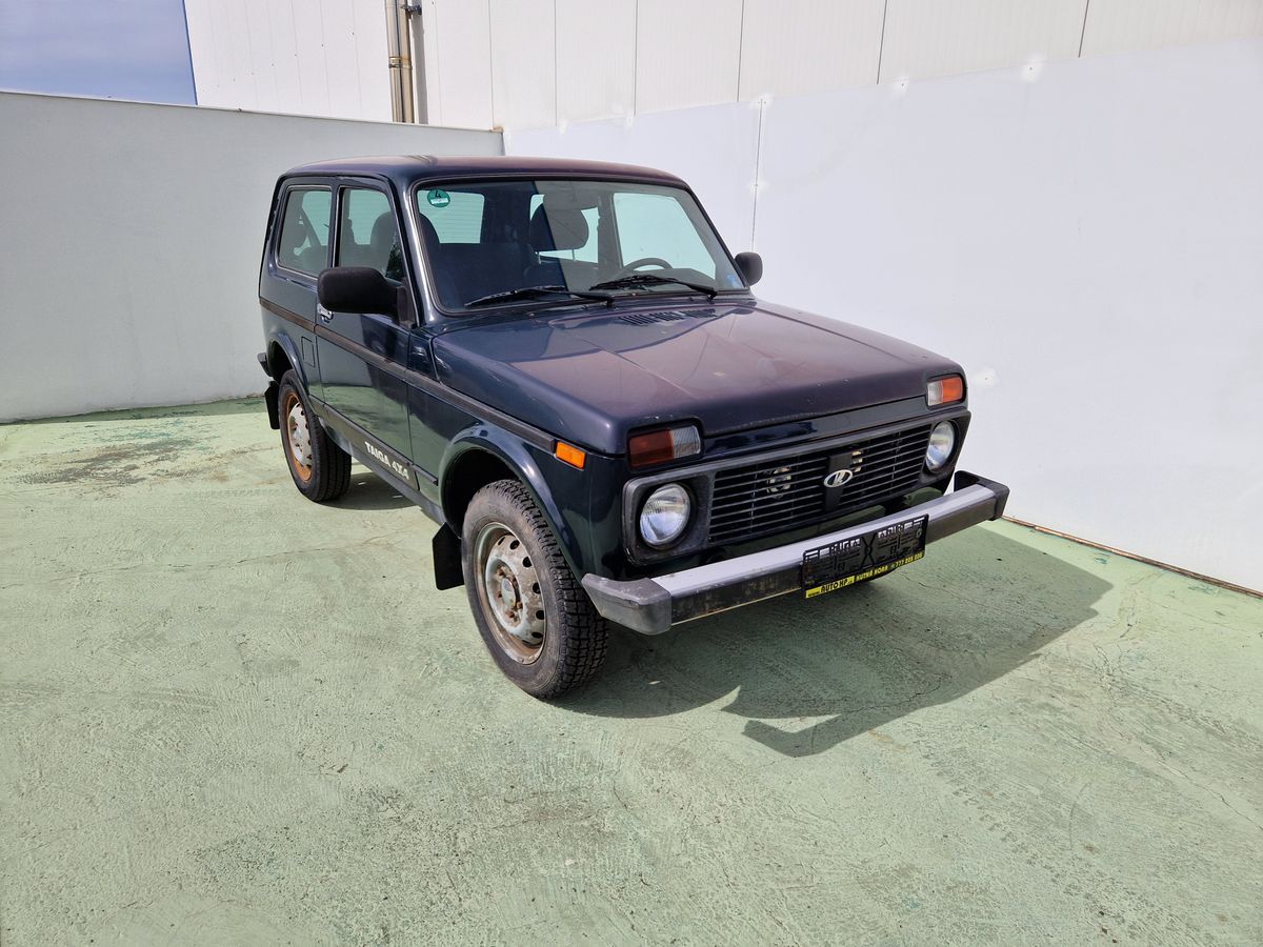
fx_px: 839
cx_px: 632
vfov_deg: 58.9
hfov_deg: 73.9
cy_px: 474
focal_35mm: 23
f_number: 1.8
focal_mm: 5.4
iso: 50
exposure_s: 1/2616
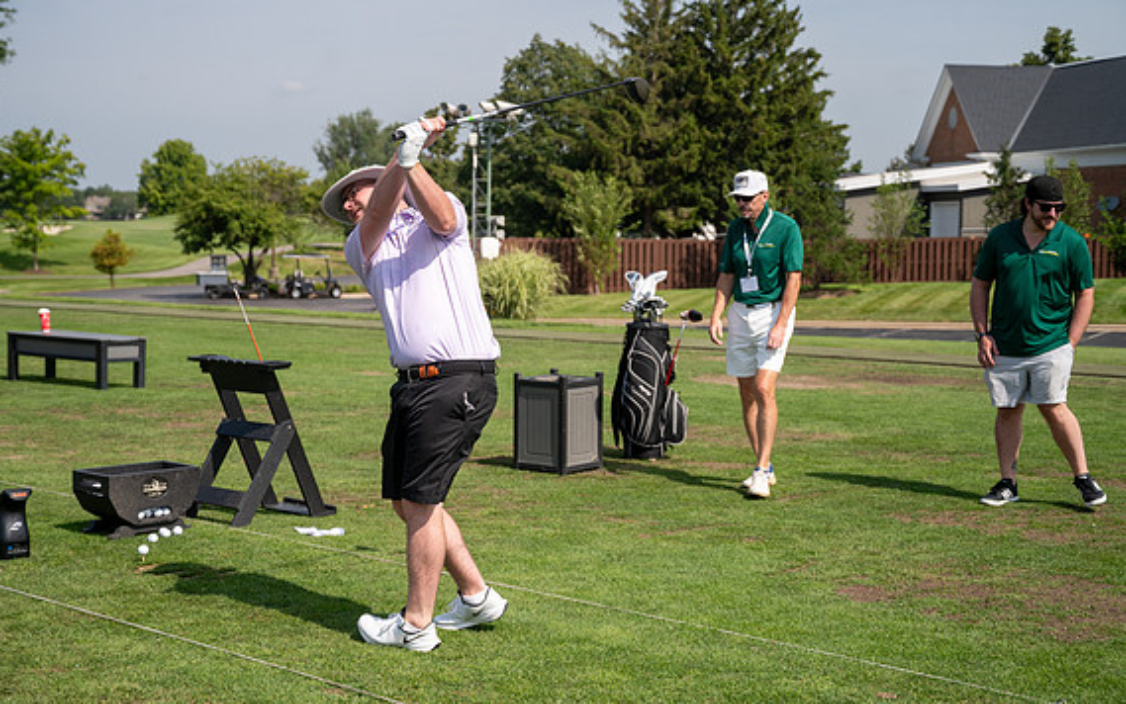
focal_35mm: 55
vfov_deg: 23.6
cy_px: 342
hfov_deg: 36.9
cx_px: 562
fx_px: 1688
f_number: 4
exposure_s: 1/4000
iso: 250
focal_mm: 53
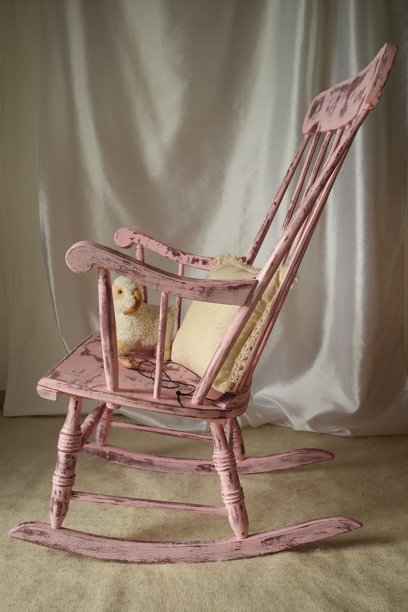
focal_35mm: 36
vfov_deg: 53.1
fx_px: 612
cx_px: 204
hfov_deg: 36.9
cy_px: 306
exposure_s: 1/30
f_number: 9
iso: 100
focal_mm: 24
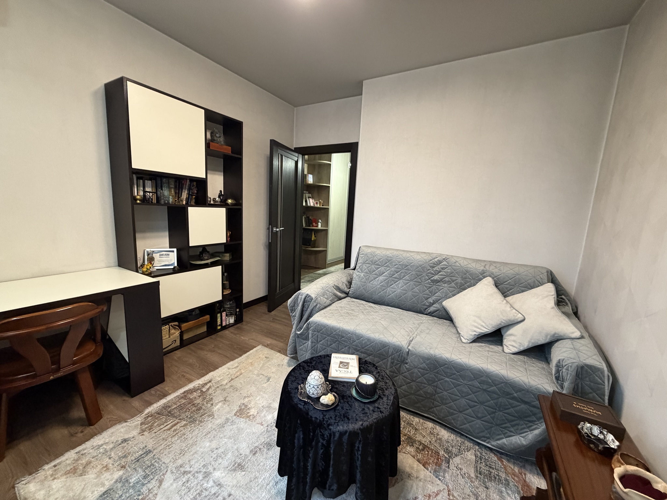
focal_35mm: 14
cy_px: 250
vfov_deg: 85.7
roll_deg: -2.8
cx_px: 334
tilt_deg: -8.8
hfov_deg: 102.1
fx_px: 270
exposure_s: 1/50
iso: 320
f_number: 2.2
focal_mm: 2.22
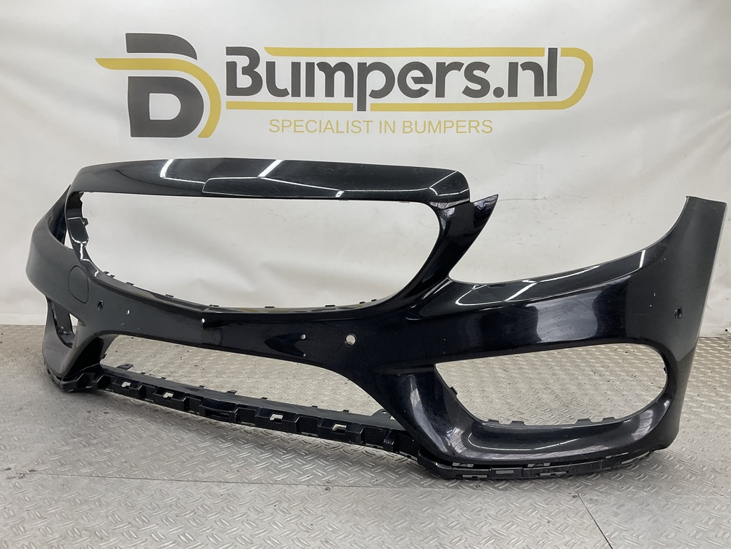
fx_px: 612
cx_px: 366
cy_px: 274
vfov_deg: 48.2
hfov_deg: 61.7
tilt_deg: -8.9
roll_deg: -3.0
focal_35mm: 29
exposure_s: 1/120
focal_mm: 3
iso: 25
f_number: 1.8
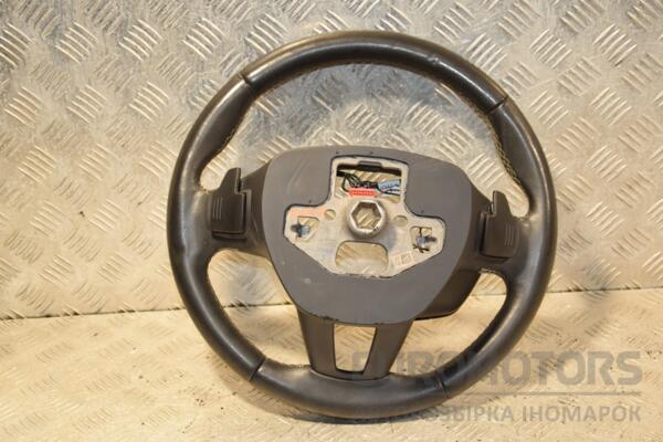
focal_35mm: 68
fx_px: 1243
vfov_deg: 20.2
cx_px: 332
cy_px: 221
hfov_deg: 29.9
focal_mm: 45
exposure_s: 1/160
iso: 800
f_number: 4.8
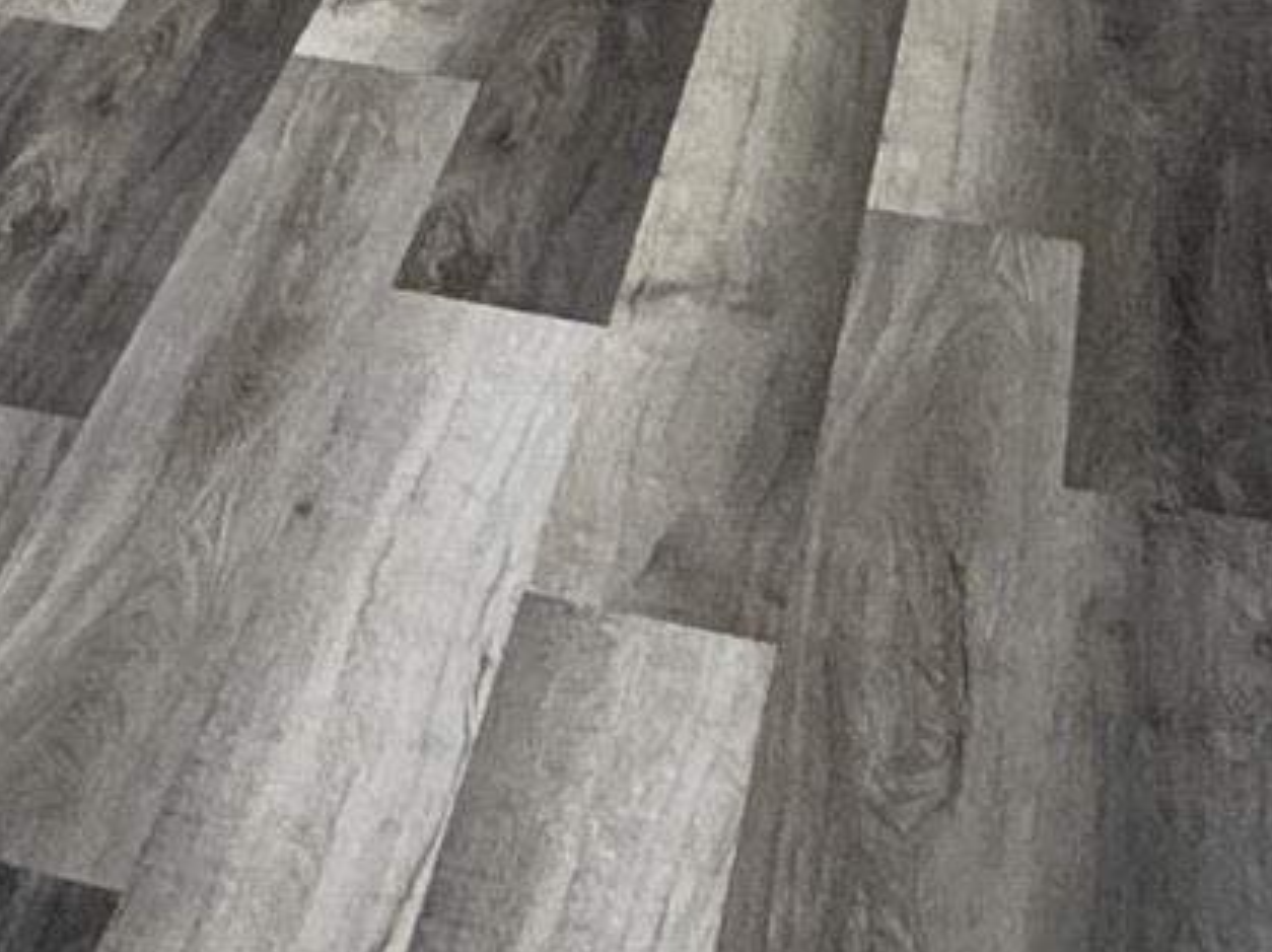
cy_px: -794
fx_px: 3783
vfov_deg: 12.9
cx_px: -161
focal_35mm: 103
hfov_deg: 18.3
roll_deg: +0.1
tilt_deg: -13.5
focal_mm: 2.22
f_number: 2.2
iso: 320
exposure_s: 1/120
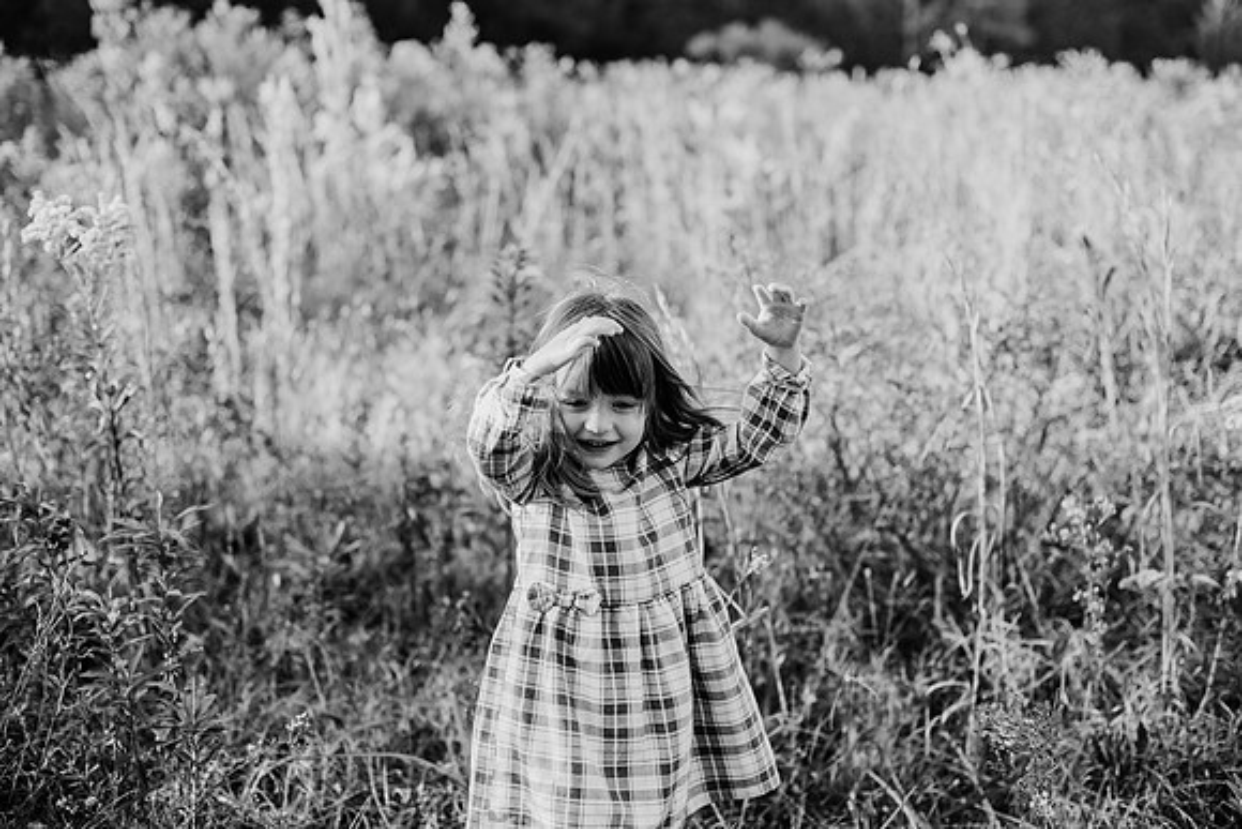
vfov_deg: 27.0
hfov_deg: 39.6
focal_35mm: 50
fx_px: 1725
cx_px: 621
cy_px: 414
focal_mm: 50
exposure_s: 1/1000
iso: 500
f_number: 2.8
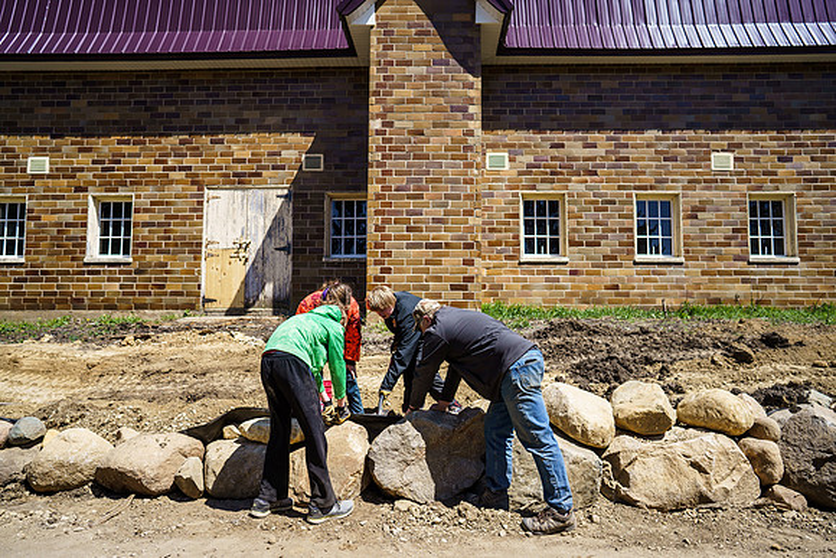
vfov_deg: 51.4
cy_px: 283
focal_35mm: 25
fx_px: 580
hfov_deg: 71.6
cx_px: 420
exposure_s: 1/1600
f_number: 2.8
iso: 100
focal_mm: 24
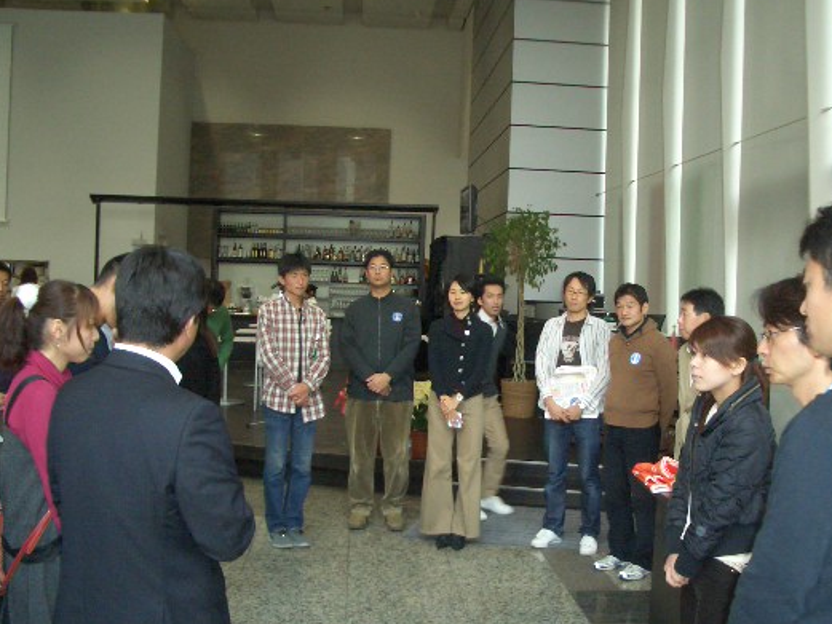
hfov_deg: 43.7
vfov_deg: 33.6
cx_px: 473
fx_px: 1034
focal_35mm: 43
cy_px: 332
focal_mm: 5.8
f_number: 2.6
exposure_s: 1/60
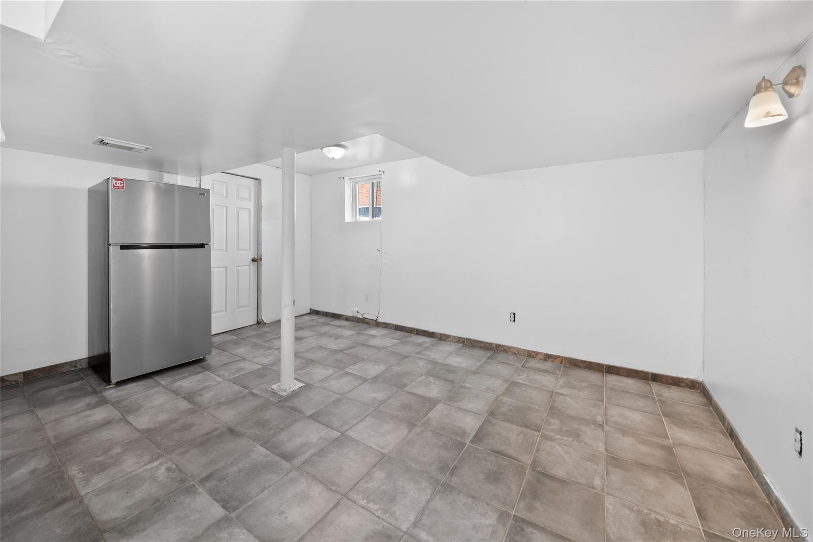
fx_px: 271
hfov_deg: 112.6
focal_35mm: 12
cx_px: 406
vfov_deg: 90.0
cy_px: 271
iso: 100
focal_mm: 8
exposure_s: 1/1.67
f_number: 8
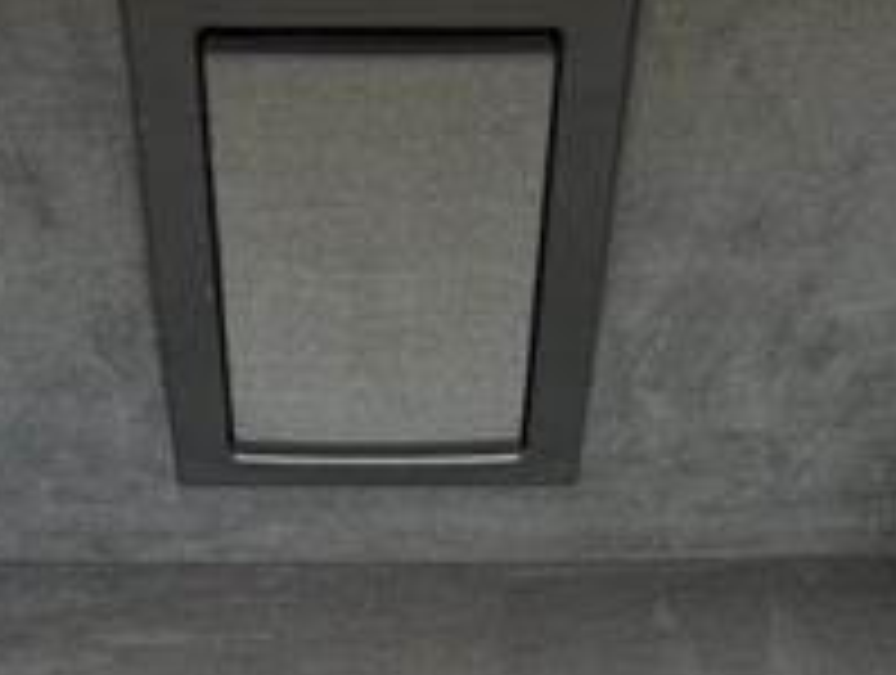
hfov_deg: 25.3
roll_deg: +1.2
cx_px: 401
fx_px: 1997
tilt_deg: -33.1
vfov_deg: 17.5
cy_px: 963
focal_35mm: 77
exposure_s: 1/121
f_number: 1.78
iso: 125
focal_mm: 6.76
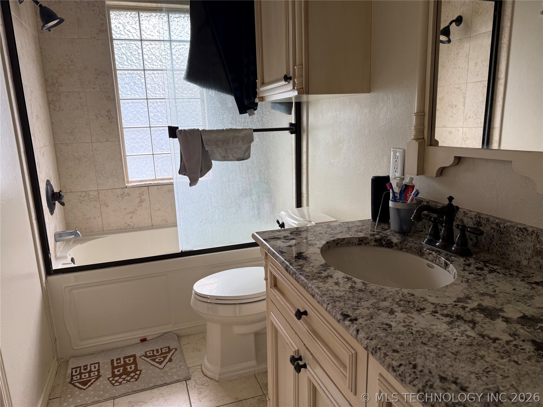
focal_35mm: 24
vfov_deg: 56.8
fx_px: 376
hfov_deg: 71.6
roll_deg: +1.3
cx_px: 272
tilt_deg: -12.6
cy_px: 204
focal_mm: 6.76
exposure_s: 1/226
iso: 125
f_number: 1.78
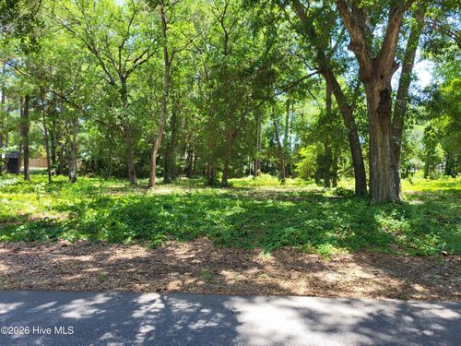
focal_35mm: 26
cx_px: 230
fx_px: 346
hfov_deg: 67.3
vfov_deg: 53.1
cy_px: 173
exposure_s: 1/262
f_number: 1.8
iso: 40
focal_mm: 5.4
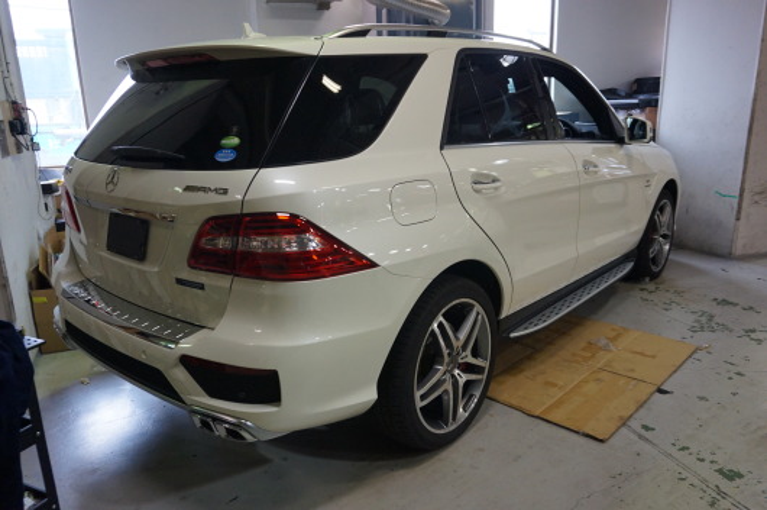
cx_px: 384
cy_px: 255
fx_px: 575
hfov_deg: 67.4
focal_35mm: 27
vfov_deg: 47.8
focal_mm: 18
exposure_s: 1/160
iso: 1600
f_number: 4
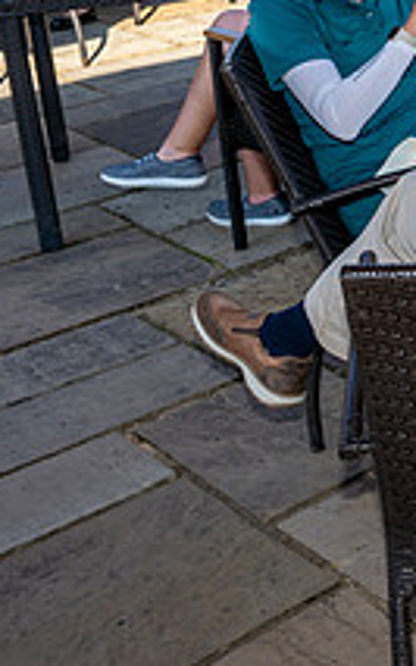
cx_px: 803
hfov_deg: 14.8
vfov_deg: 26.8
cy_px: 58
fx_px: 1343
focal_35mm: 74
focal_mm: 24
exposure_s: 1/200
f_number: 8
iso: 200
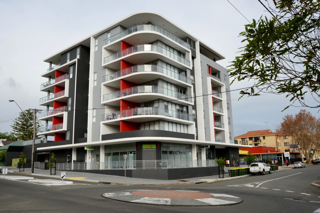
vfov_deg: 42.4
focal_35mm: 31
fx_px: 276
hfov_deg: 60.3
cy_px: 106
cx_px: 160
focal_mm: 31
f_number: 11
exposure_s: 1/500
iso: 640
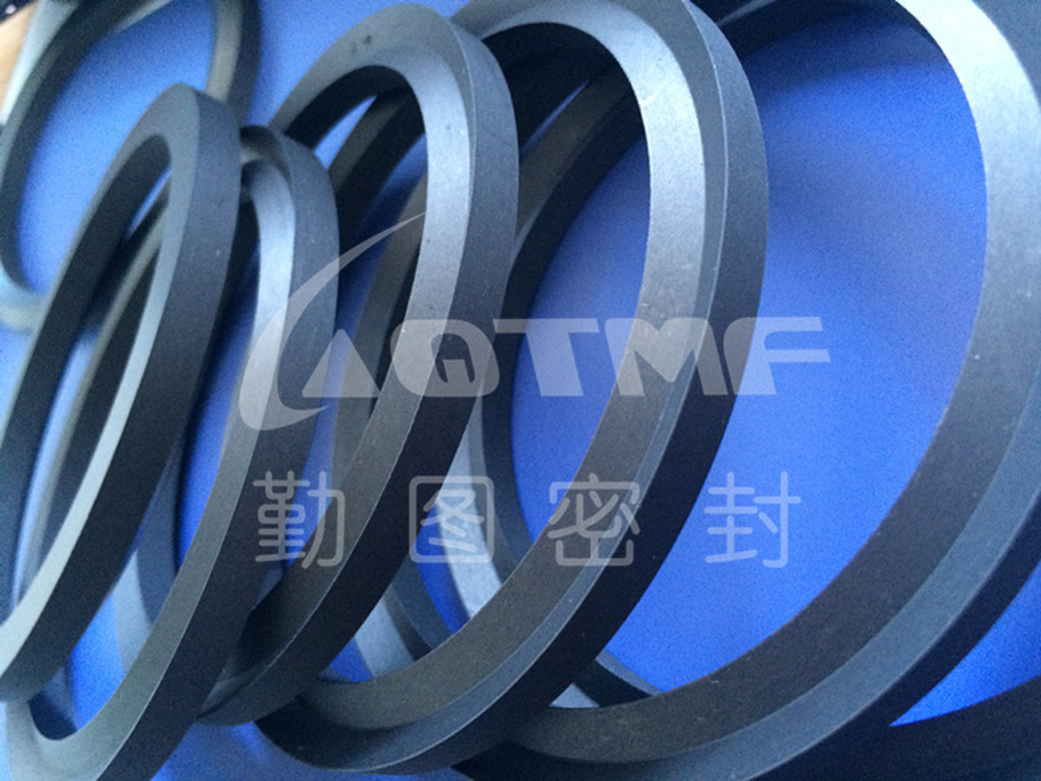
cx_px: 520
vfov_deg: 48.2
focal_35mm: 29
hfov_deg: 61.7
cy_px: 390
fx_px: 872
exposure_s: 1/30
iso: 320
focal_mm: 4.15
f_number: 2.2
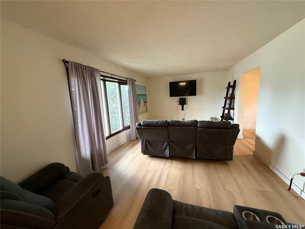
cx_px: 152
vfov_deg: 85.7
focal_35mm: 14
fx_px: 123
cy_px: 114
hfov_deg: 102.1
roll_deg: +3.5
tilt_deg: -8.5
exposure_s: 1/60
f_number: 2.2
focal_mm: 2.22
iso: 500
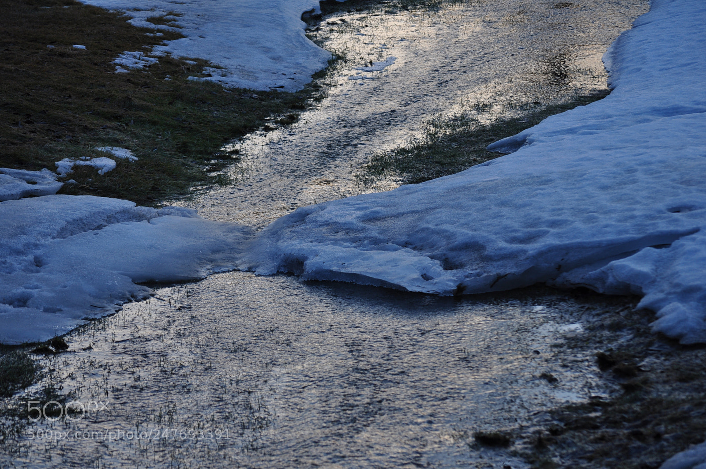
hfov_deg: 16.1
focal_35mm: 128
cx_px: 353
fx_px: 2498
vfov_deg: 10.7
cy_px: 234
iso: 200
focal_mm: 85
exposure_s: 1/125
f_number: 5.6
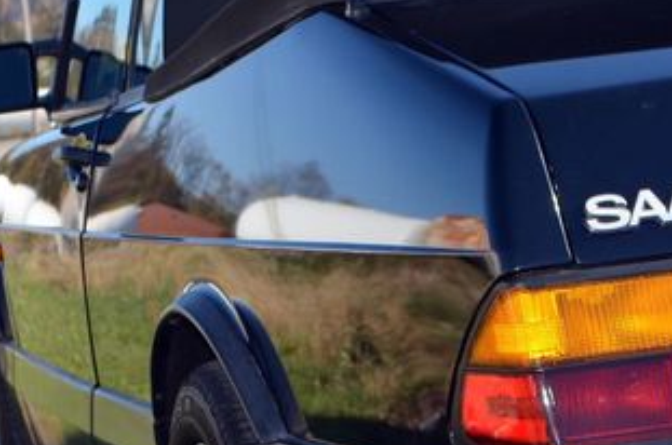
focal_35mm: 148
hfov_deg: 13.9
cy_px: 272
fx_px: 2757
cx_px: 236
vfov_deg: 9.2
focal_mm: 48
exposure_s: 1/200
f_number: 7.1
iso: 100
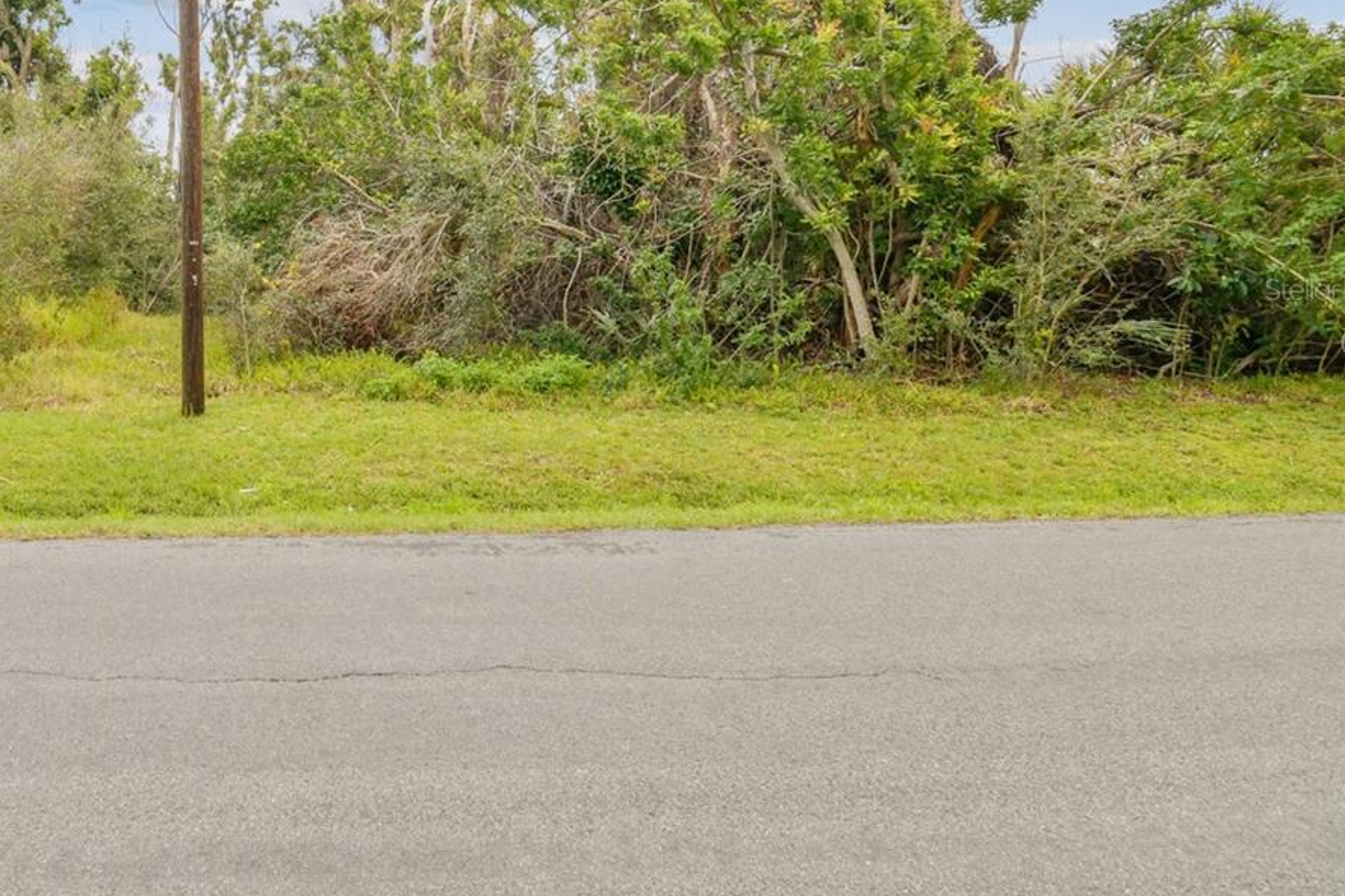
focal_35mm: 27
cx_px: 189
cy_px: 289
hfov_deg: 59.5
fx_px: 1008
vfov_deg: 47.0
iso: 100
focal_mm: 10
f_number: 7.1
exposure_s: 1/160
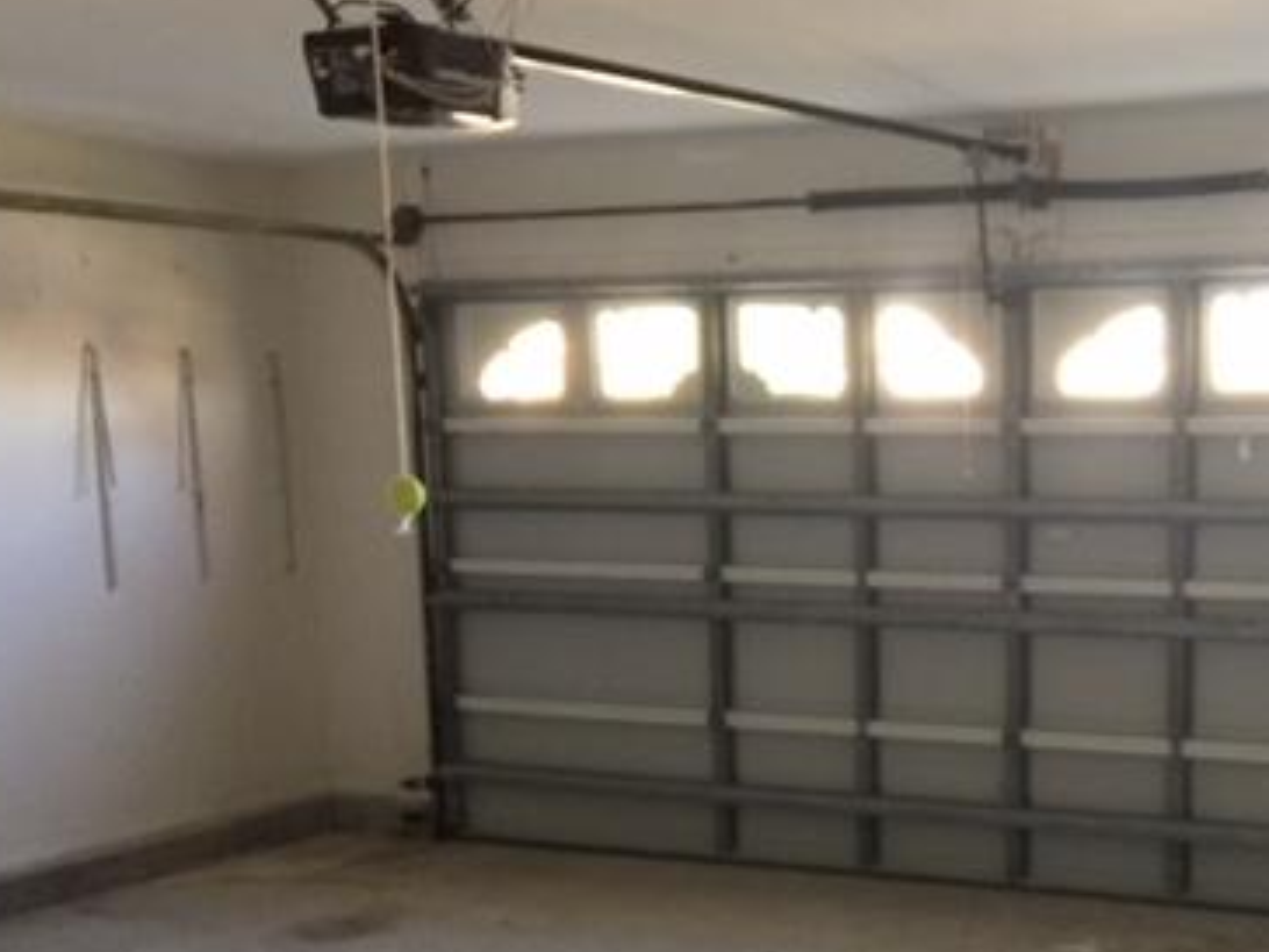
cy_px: 753
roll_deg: -0.2
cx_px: 1067
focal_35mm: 51
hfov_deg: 35.9
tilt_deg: -8.7
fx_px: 1870
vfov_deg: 28.0
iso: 100
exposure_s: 1/15
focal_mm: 4.15
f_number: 2.2
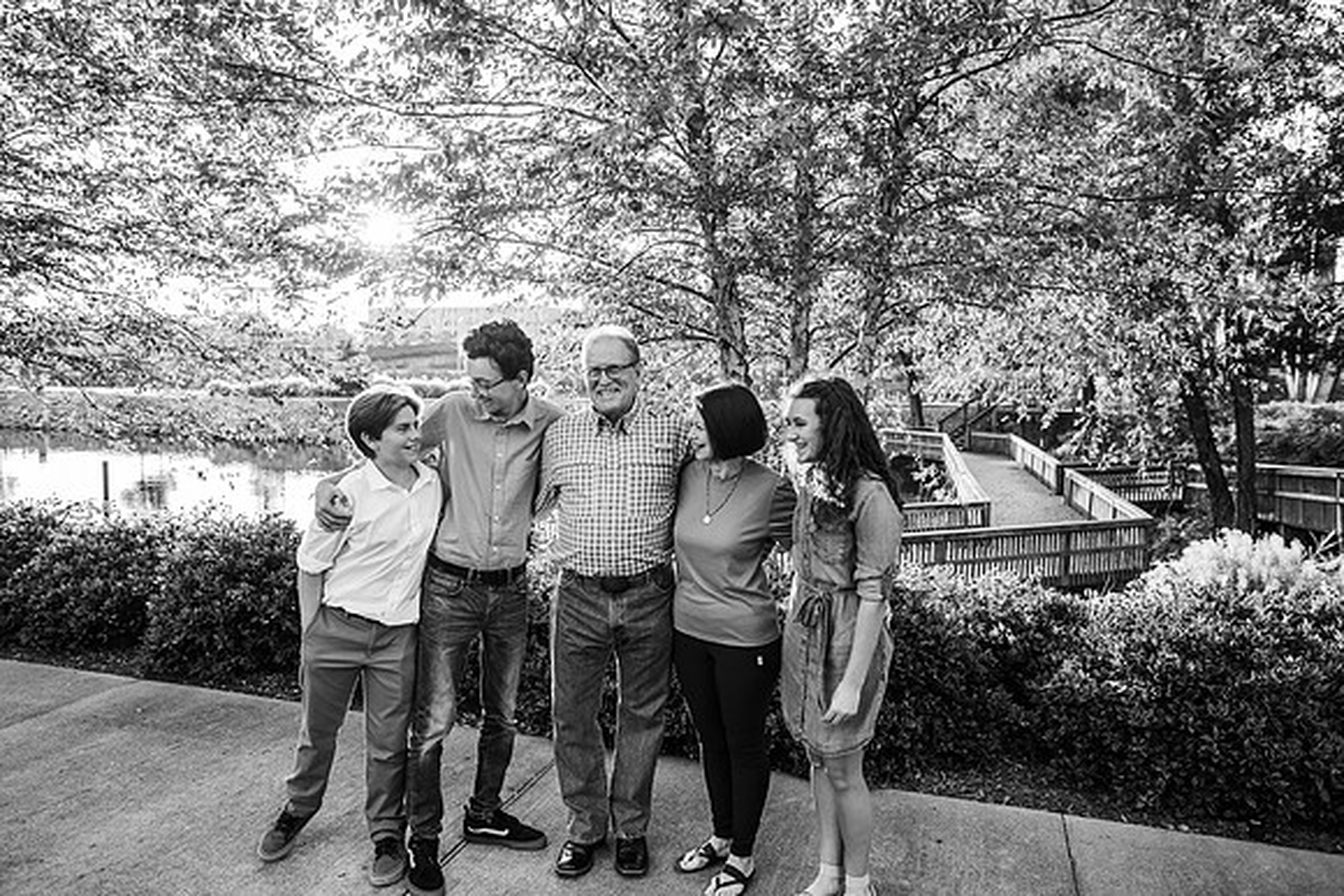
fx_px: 896
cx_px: 672
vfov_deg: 53.2
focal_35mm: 24
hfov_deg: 73.7
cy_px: 448
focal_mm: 24
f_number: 3.2
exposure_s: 1/320
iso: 250
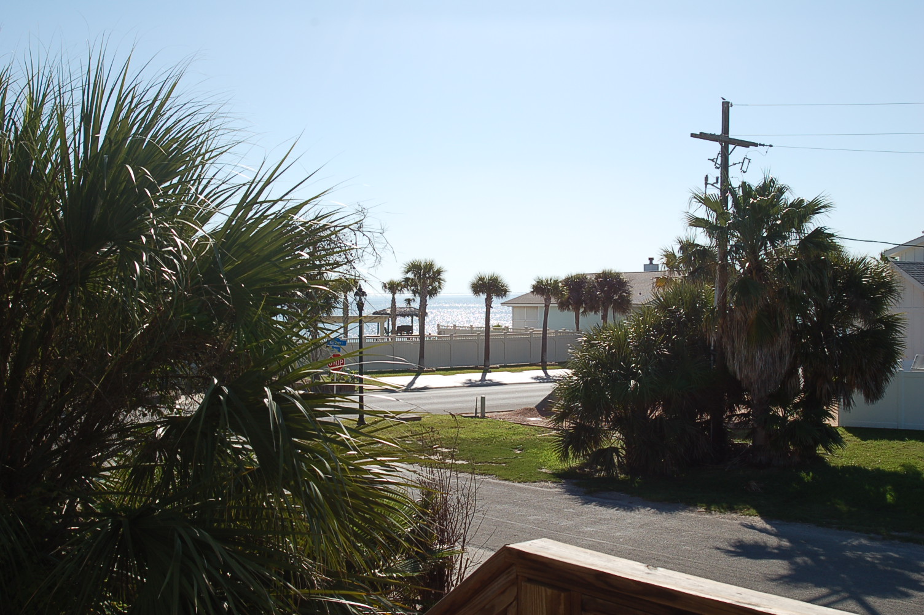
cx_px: 462
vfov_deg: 28.9
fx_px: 1192
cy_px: 308
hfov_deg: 42.4
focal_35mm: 46
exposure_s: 1/400
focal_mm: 31
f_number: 10
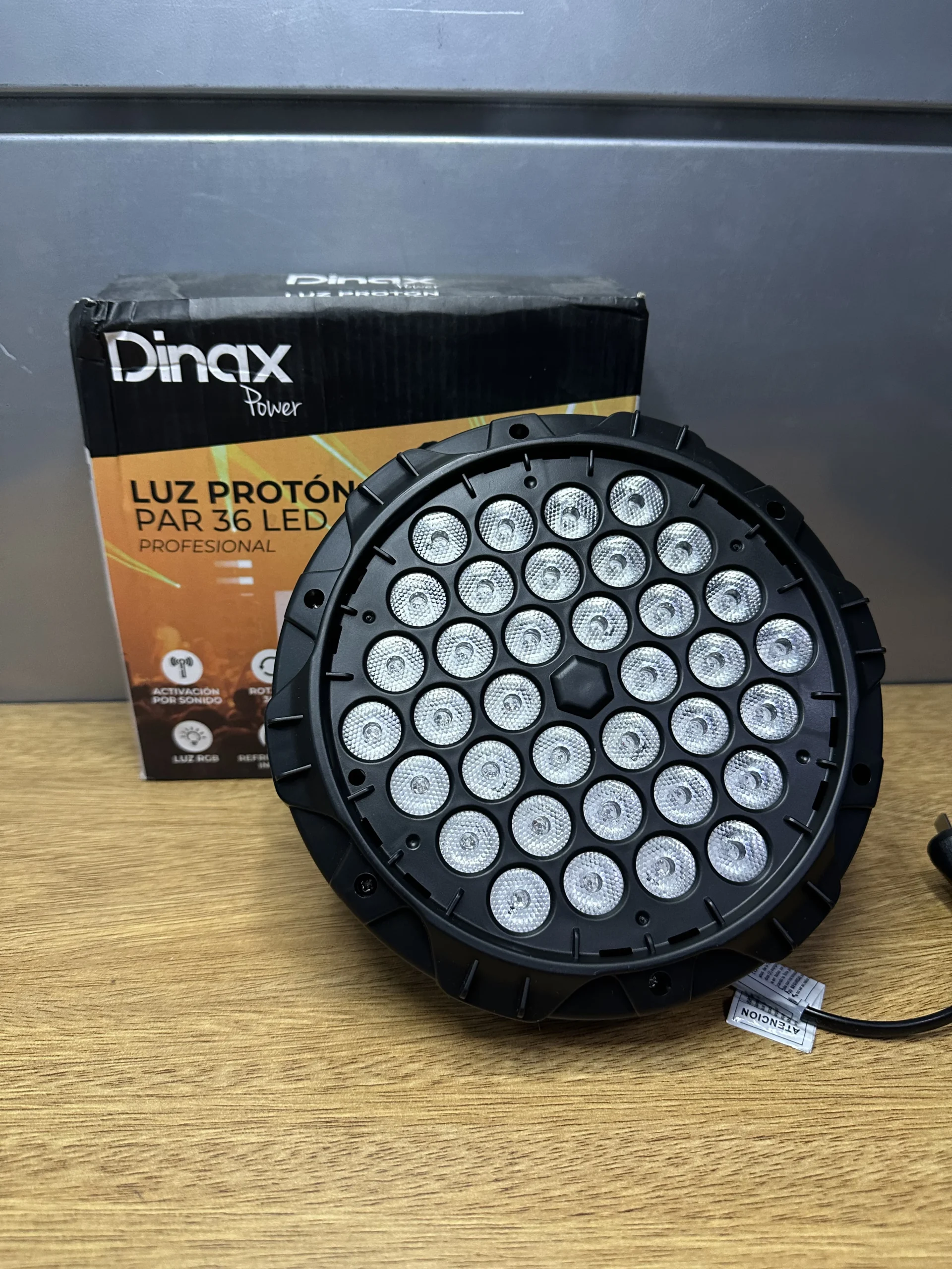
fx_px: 880
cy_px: 634
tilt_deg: -22.7
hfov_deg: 56.8
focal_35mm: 24
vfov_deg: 71.6
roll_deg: -2.6
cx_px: 476
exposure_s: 1/50
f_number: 1.78
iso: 400
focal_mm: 6.86
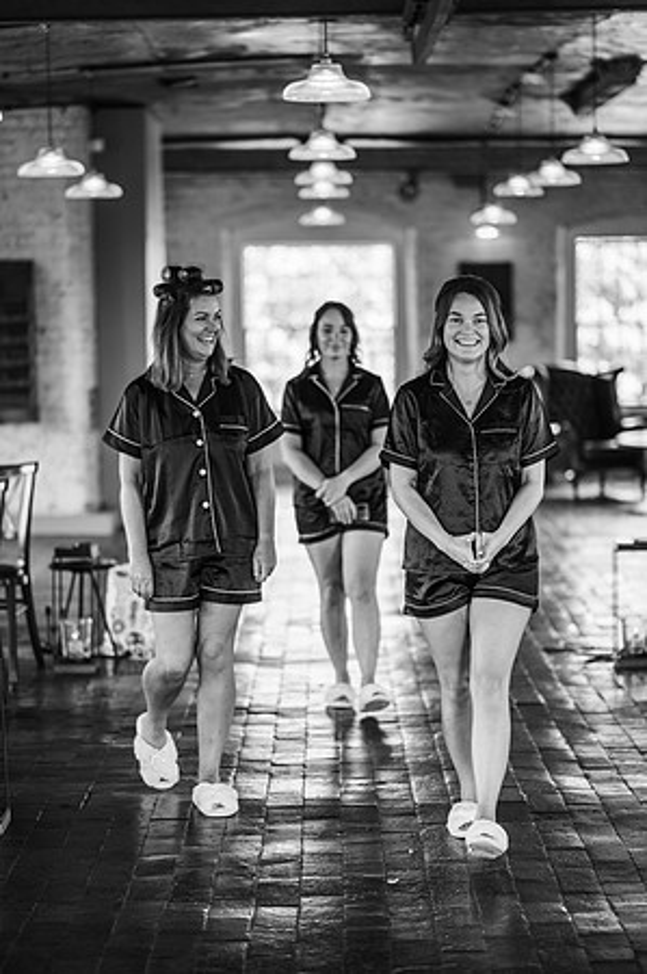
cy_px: 487
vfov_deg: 23.9
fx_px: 2297
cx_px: 324
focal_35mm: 85
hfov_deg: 16.0
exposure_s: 1/250
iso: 100
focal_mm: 85
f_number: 1.8
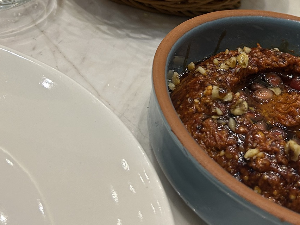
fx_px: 529
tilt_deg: -28.8
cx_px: 180
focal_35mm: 61
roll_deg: -14.9
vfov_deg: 23.4
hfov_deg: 31.6
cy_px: 21
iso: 125
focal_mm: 5.7
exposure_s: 1/50
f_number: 1.5
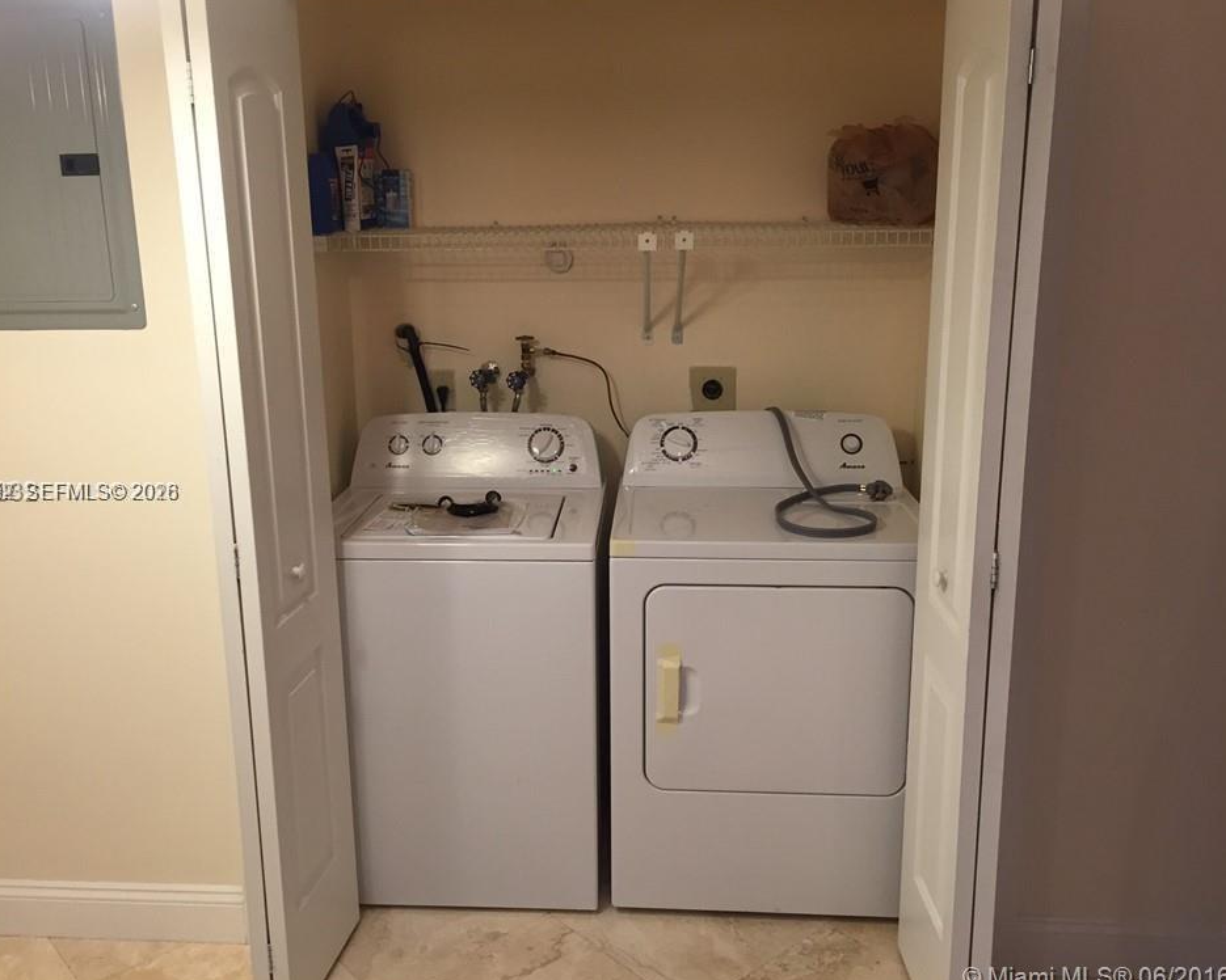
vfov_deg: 47.1
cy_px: 493
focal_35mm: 31
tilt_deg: -14.1
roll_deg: -0.6
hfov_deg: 57.1
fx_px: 1125
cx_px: 572
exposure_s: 1/30
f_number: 2.2
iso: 64
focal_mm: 4.15
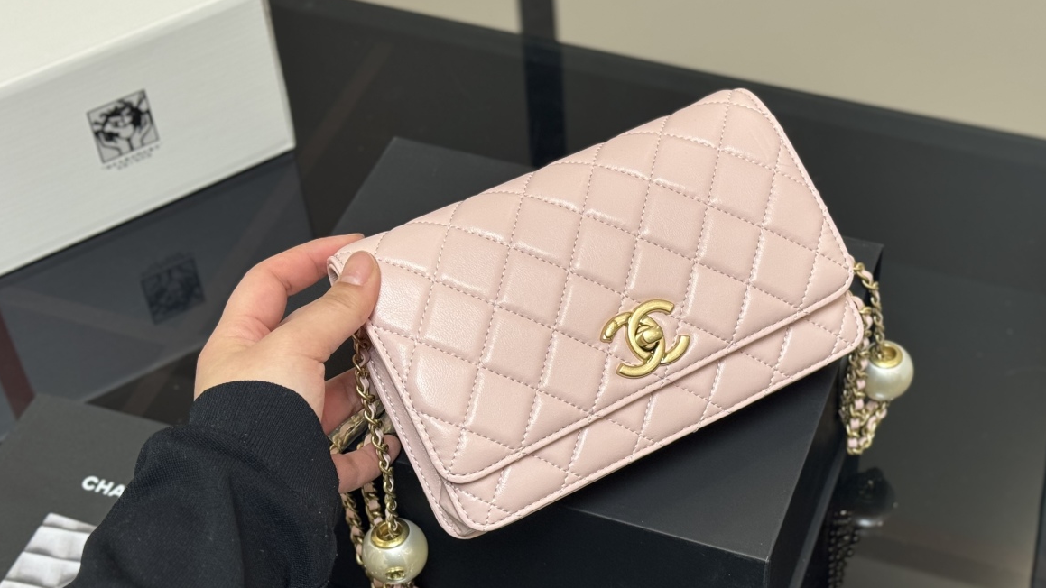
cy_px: 320
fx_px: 1803
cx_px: 616
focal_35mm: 65
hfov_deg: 32.3
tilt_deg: -47.3
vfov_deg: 18.5
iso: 100
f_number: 1.78
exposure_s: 1/81
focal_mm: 6.76
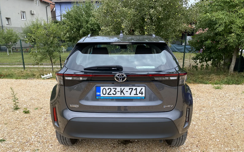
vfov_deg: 44.3
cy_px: 92
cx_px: 120
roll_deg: -0.2
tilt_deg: -17.3
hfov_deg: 66.5
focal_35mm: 28
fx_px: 186
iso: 32
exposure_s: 1/1043
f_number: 1.8
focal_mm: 4.25
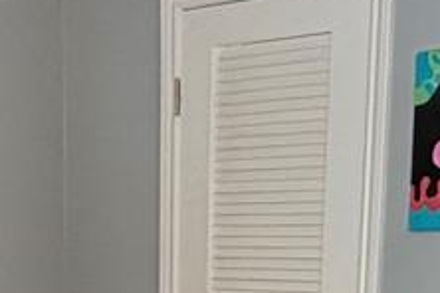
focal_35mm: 105
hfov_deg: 19.2
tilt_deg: -17.5
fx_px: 1283
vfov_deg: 11.7
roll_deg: +1.5
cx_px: 63
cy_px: 588
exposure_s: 1/60
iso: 200
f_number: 2.2
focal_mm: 2.22
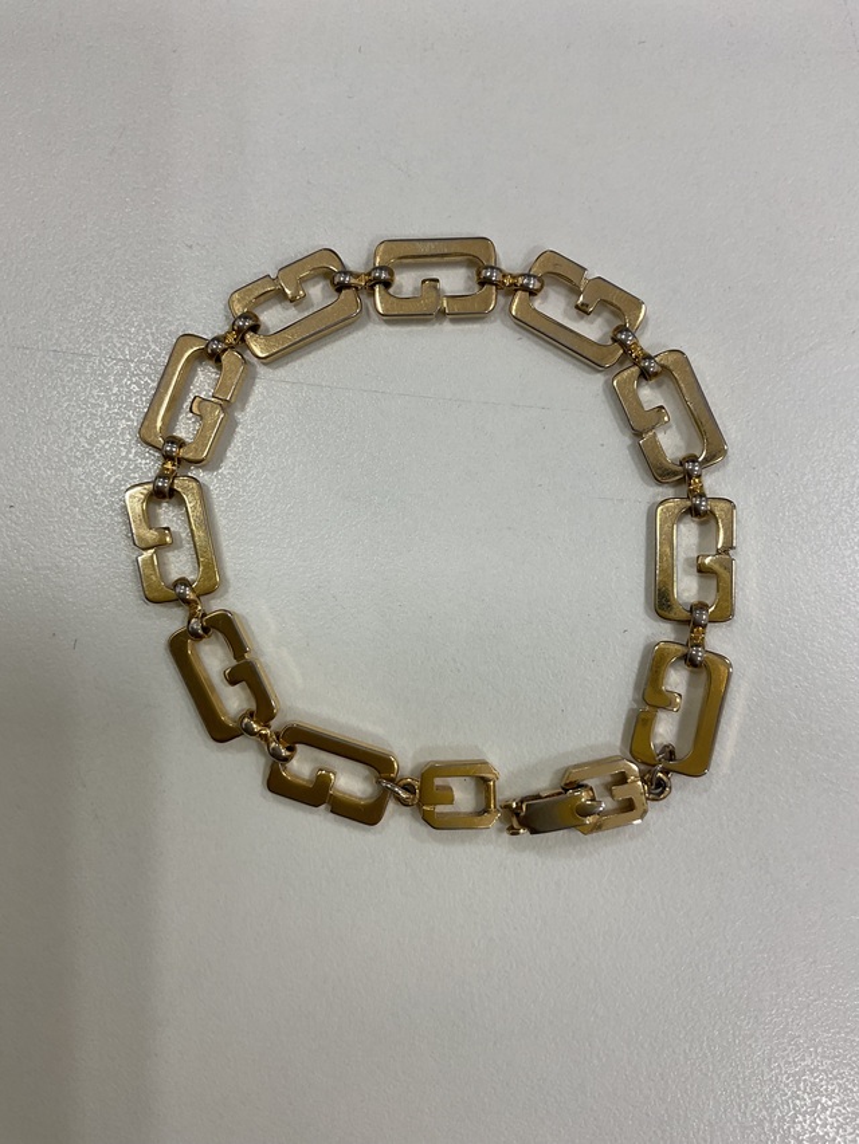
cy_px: 572
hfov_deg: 48.2
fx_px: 959
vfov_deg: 61.7
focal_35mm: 29
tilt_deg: -86.9
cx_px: 430
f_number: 1.8
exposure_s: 1/100
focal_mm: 3
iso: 20
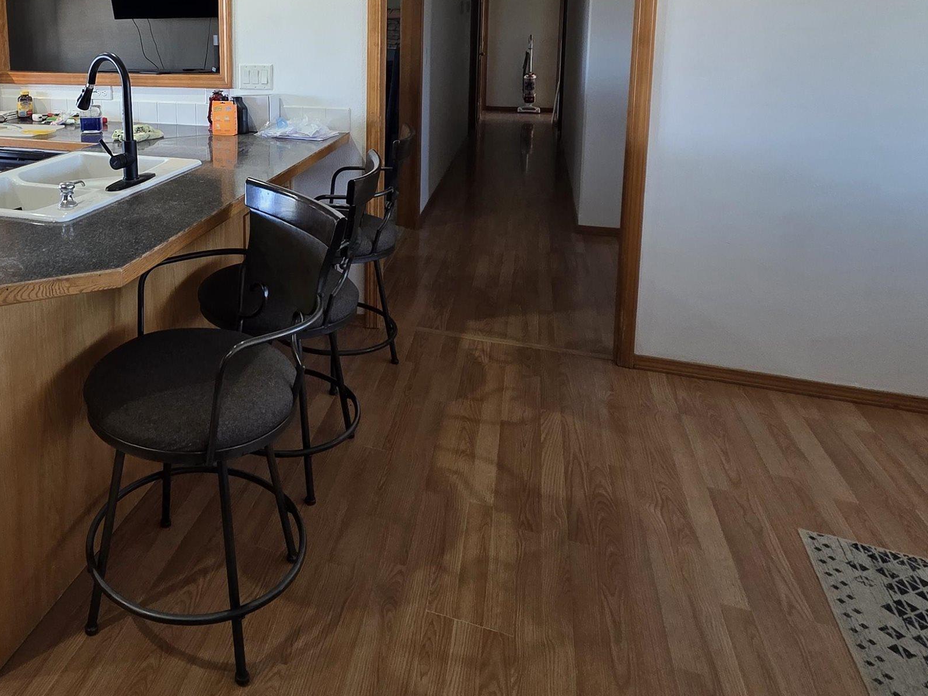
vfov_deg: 51.2
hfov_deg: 65.1
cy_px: 132
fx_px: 670
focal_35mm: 25
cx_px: 229
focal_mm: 2.2
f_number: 1.9
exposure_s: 1/120
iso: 200
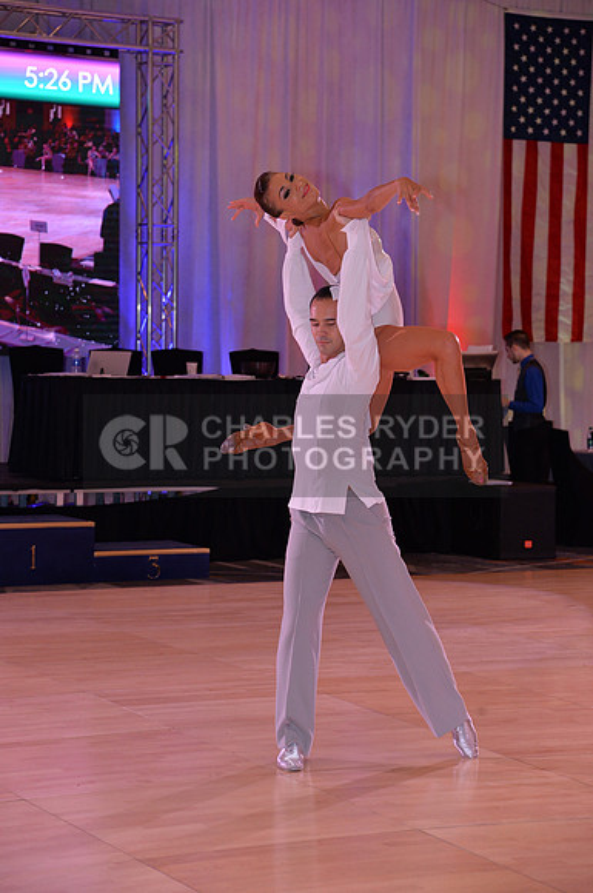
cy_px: 446
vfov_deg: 22.2
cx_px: 296
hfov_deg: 14.8
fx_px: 2280
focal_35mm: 92
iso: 1600
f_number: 5
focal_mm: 92
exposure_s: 1/250
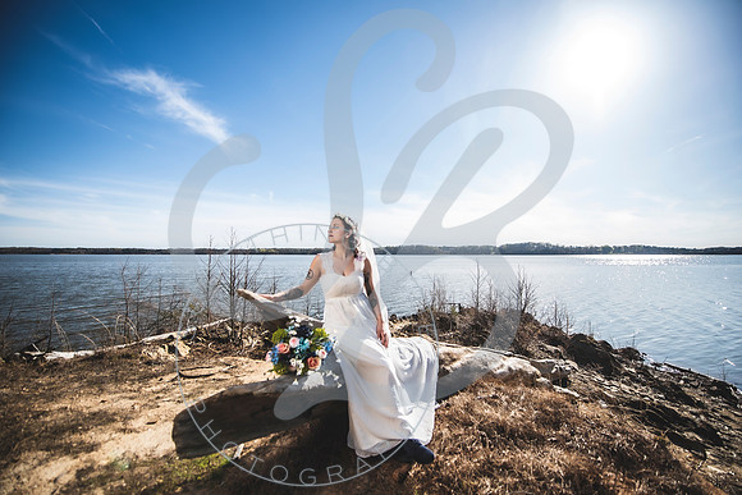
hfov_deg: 104.2
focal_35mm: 14
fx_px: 289
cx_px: 371
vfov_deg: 81.2
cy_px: 248
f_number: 2.8
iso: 100
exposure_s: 1/1600
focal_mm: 14
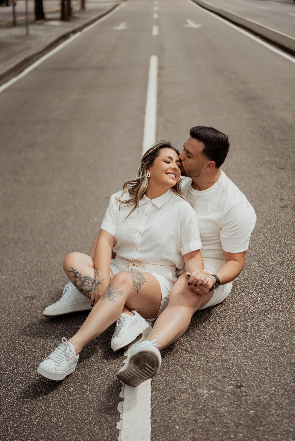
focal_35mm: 55
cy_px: 220
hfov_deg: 24.6
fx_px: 675
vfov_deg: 36.2
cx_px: 148
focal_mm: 55
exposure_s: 1/2500
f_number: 1.8
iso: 100
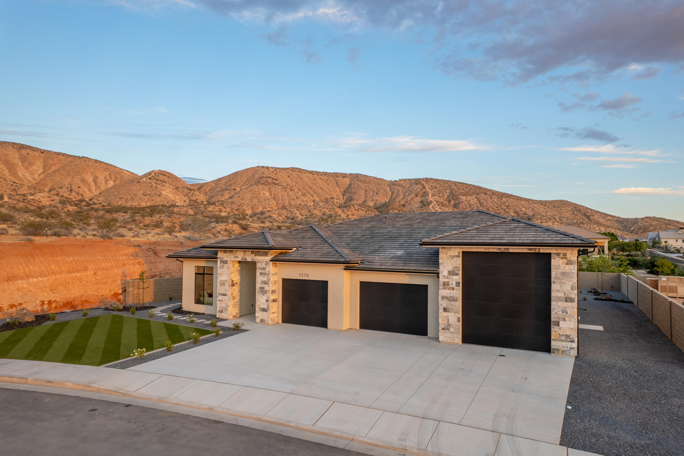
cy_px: 228
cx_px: 342
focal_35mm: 22
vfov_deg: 57.2
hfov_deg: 78.6
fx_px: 418
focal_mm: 8.38
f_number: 2.8
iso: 100
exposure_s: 1/30
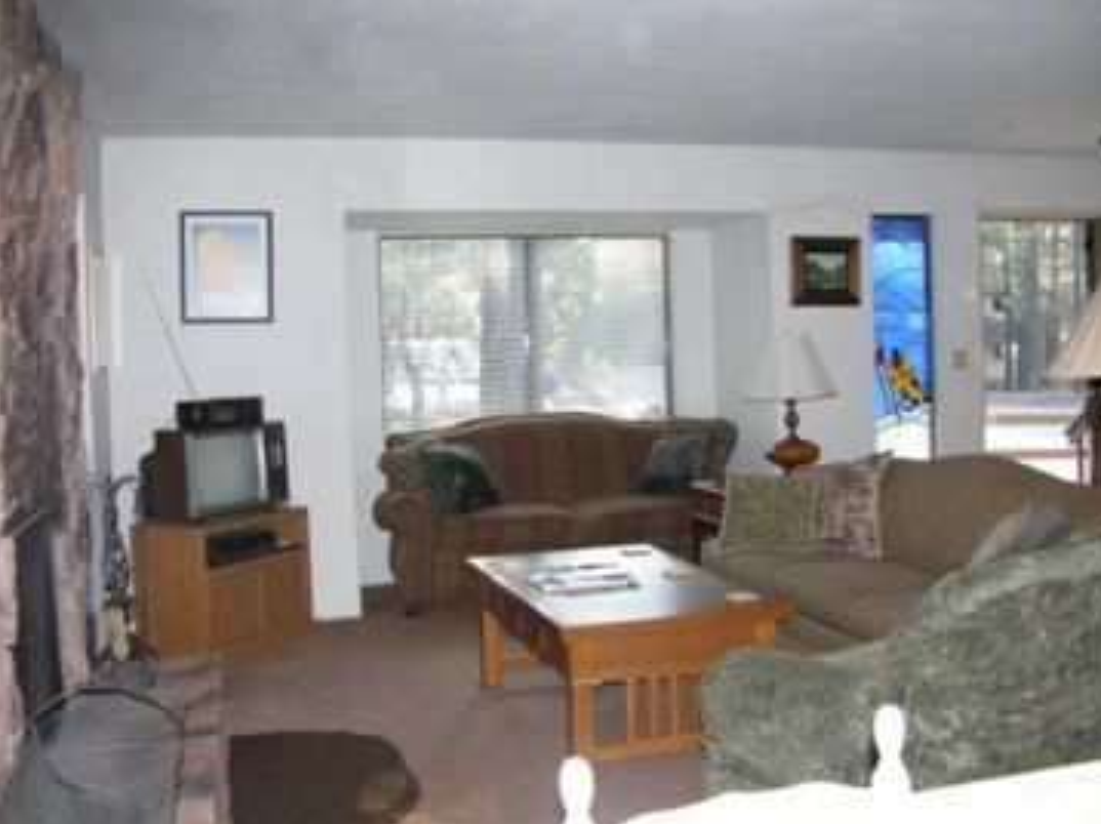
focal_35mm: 36
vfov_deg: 39.6
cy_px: 421
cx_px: 554
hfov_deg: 51.4
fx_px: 1144
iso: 200
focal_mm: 8.9
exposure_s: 1/60.1
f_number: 2.8
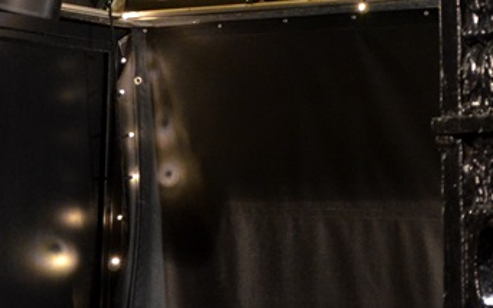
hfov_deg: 15.2
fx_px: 1841
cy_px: -96
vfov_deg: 9.4
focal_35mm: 137
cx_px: 235
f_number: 4.2
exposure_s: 1/10
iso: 1600
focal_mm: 30
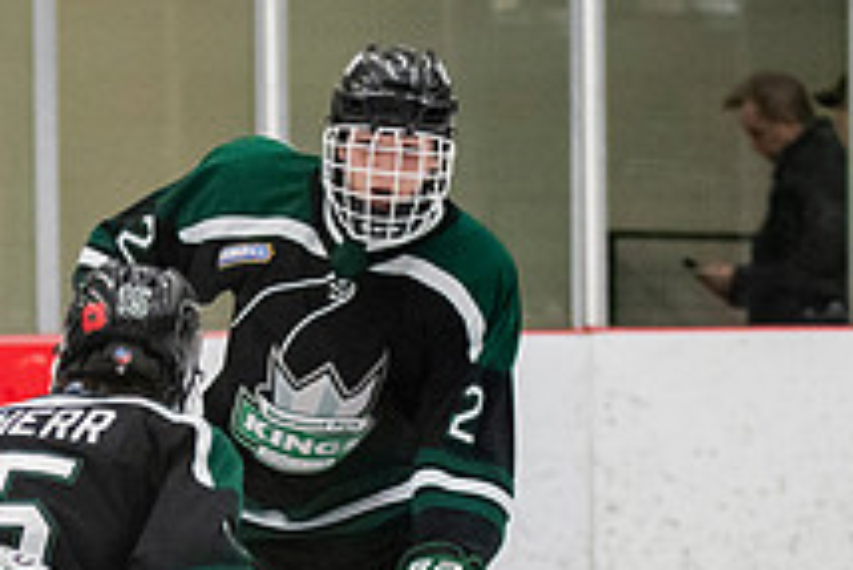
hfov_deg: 4.5
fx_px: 10930
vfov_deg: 3.0
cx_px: 111
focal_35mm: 461
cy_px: 782
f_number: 3.2
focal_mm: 82
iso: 2000
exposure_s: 1/640
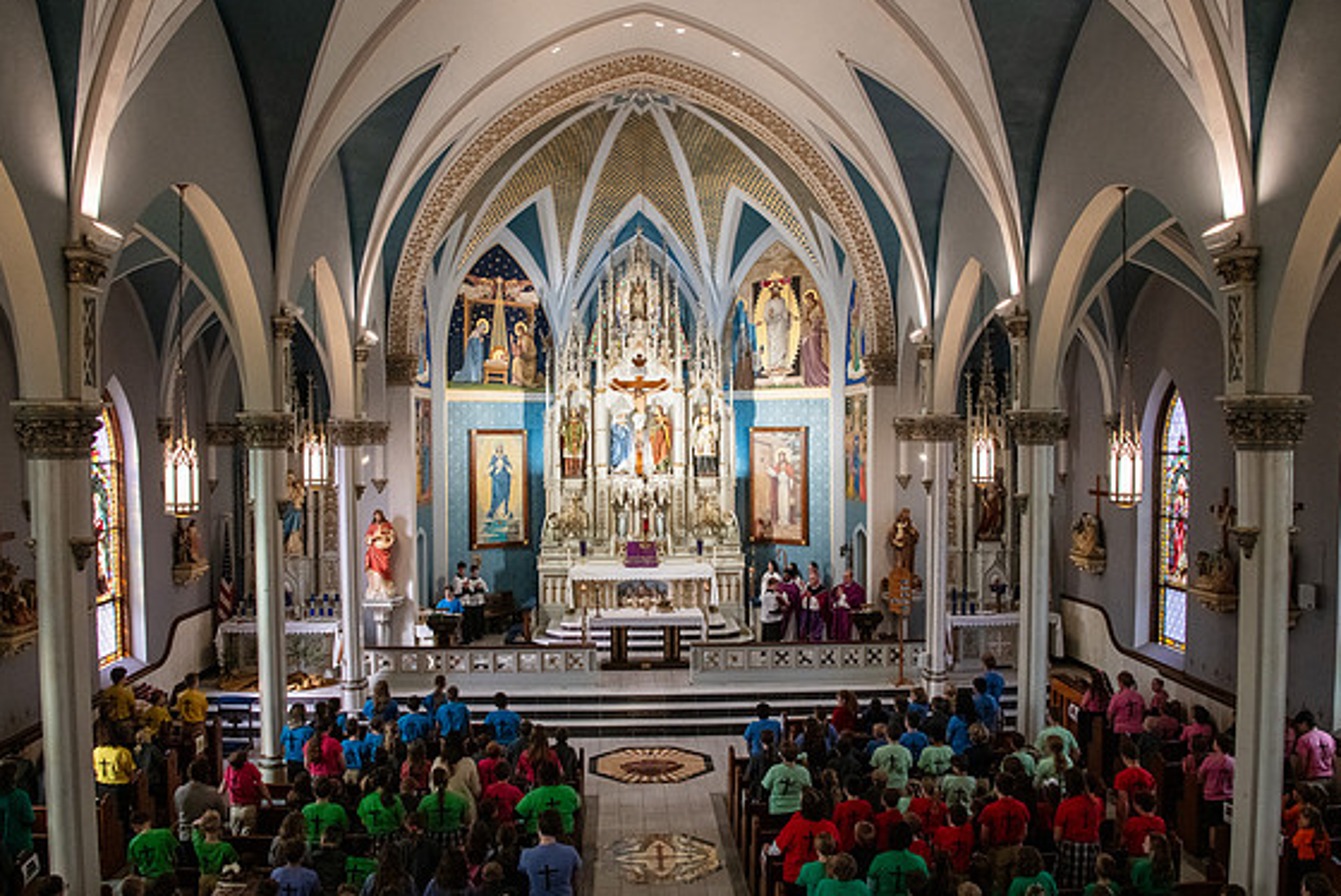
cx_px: 670
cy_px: 447
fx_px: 1081
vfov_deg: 45.0
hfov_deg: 63.6
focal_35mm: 29
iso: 4000
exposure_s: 1/160
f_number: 7.1
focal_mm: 28
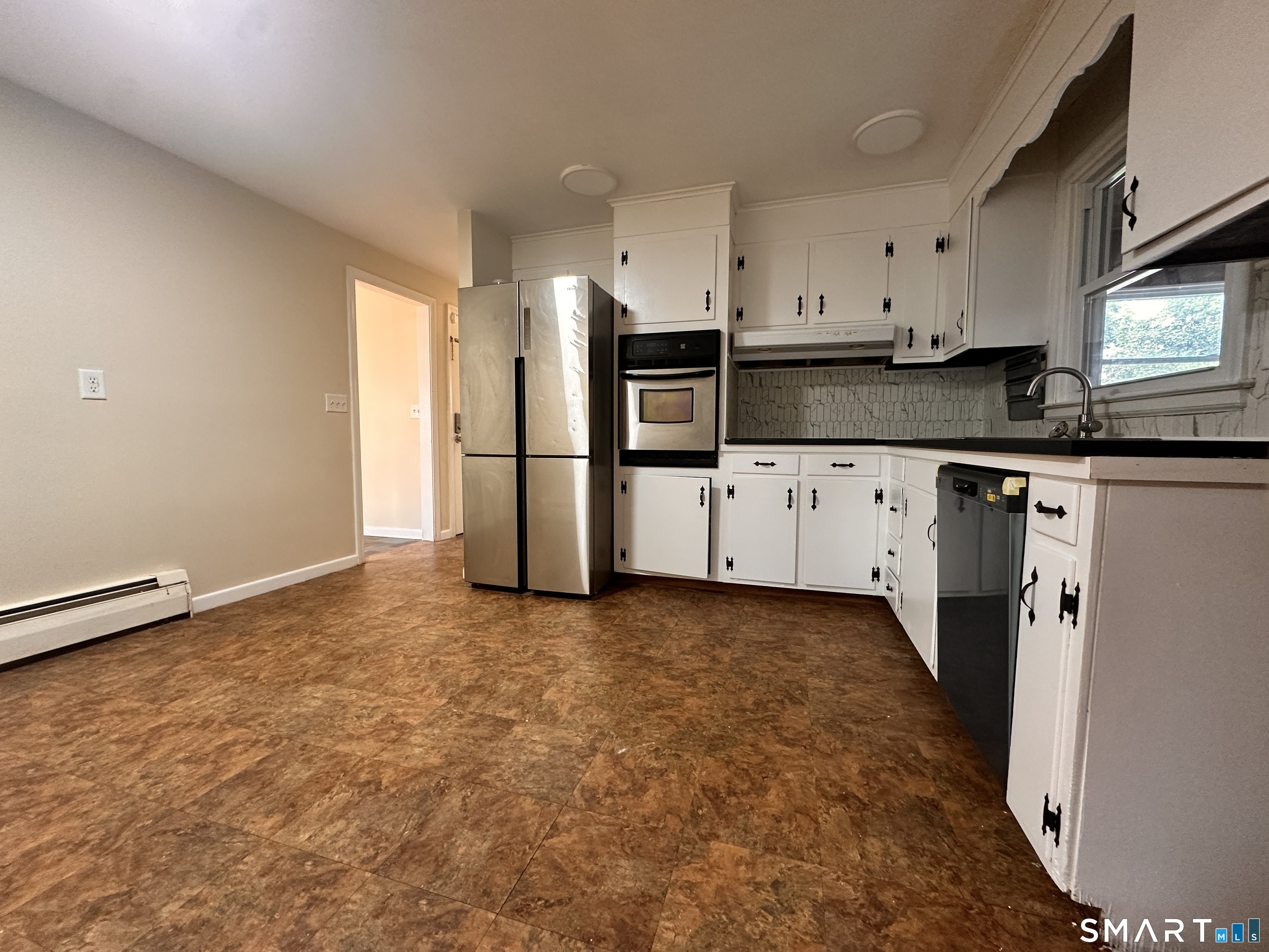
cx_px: 634
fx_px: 513
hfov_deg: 102.1
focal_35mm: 14
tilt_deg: -4.0
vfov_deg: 85.7
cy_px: 476
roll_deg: -1.1
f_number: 2.2
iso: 250
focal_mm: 2.22
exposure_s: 1/60
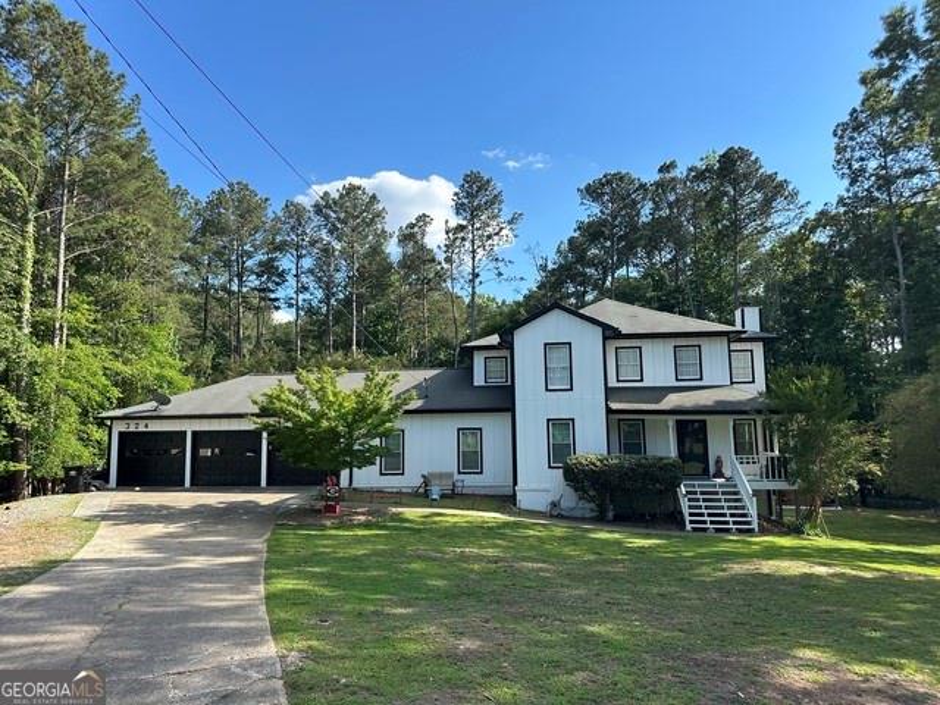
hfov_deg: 71.6
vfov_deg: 56.8
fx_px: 652
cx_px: 470
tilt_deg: +8.3
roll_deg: +0.2
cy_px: 352
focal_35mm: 24
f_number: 1.78
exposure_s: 1/2252
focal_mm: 6.86
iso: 80
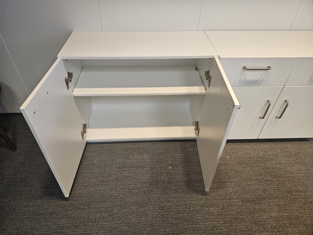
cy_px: 118
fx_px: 208
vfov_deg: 58.9
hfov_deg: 73.9
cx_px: 156
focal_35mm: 23
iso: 250
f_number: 1.8
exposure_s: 1/100
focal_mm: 5.4
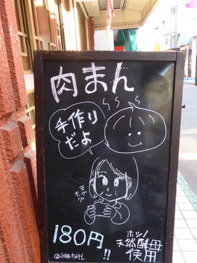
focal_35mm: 33
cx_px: 97
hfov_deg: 42.9
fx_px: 250
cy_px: 155
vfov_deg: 55.0
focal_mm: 4.3
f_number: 3.3
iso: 400
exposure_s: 1/60
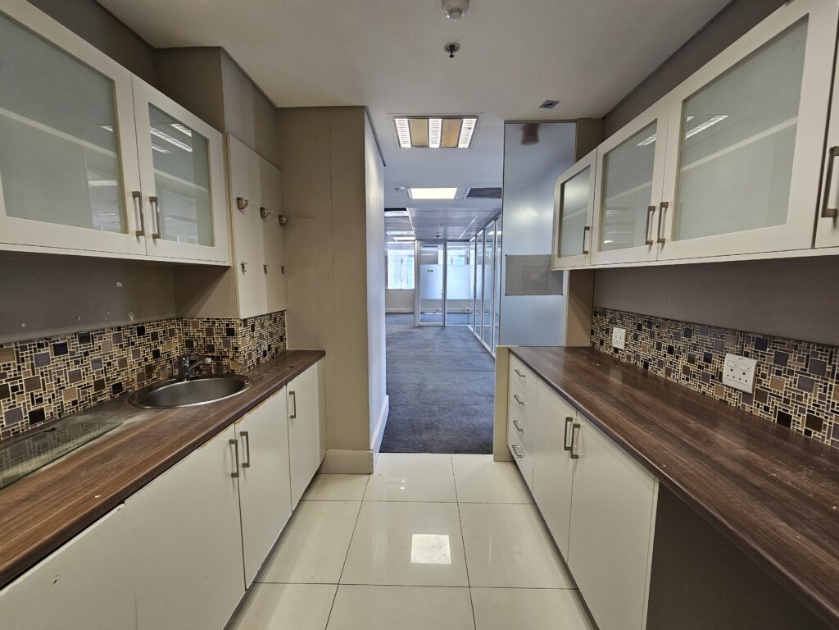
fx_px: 315
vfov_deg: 89.9
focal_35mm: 13
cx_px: 420
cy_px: 315
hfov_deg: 106.2
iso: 125
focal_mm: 2.2
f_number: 2.2
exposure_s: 1/50
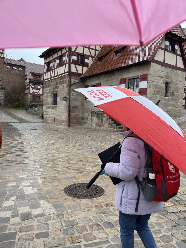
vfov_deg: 67.3
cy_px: 124
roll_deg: -2.2
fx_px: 186
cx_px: 93
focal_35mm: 26
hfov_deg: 53.1
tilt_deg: +1.2
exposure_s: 1/121
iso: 50
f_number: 1.6
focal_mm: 5.1
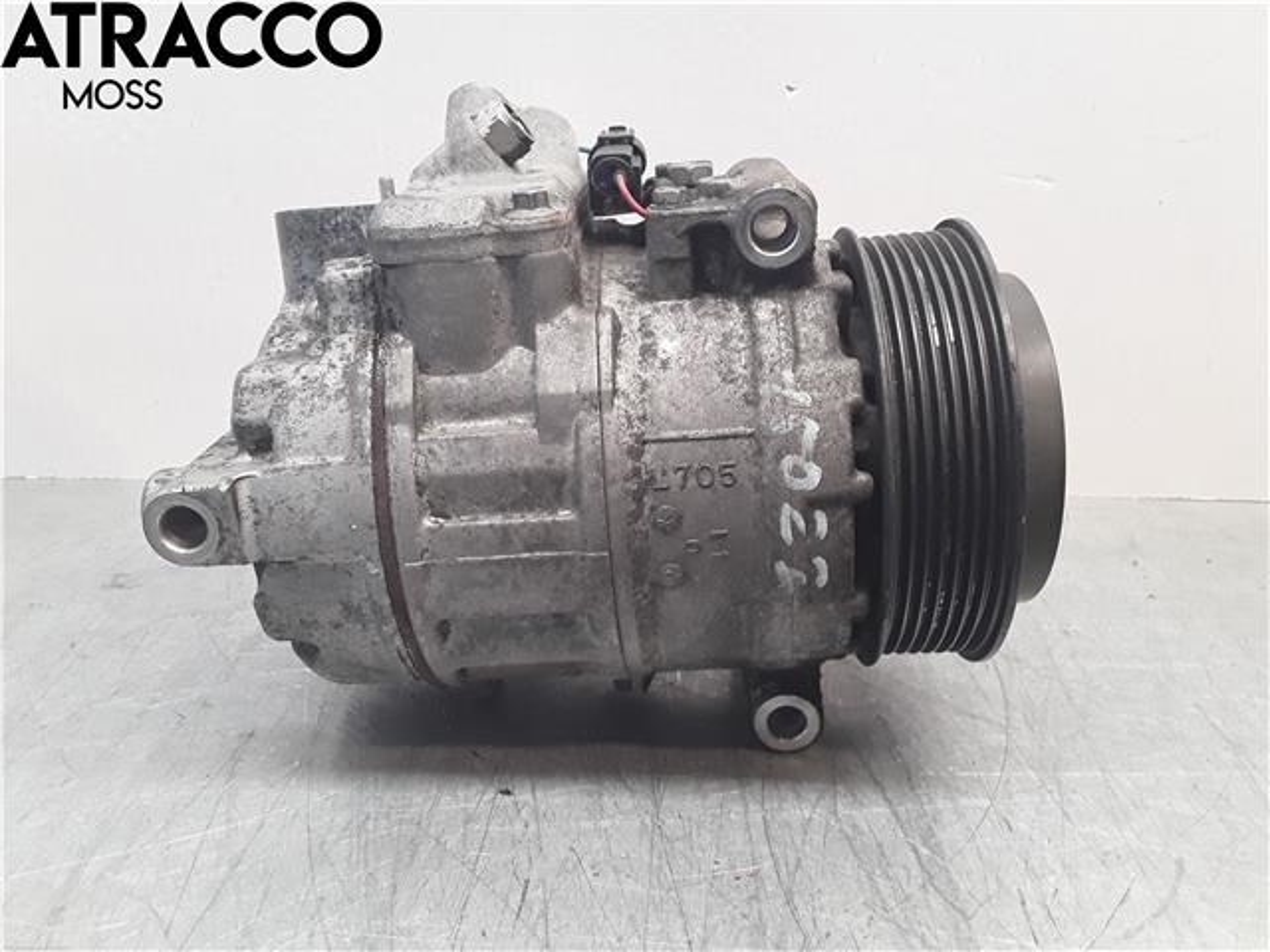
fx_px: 1027
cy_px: 476
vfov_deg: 49.7
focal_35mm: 28
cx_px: 635
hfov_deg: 63.4
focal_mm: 2.91
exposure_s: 1/50
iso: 80
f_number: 1.9
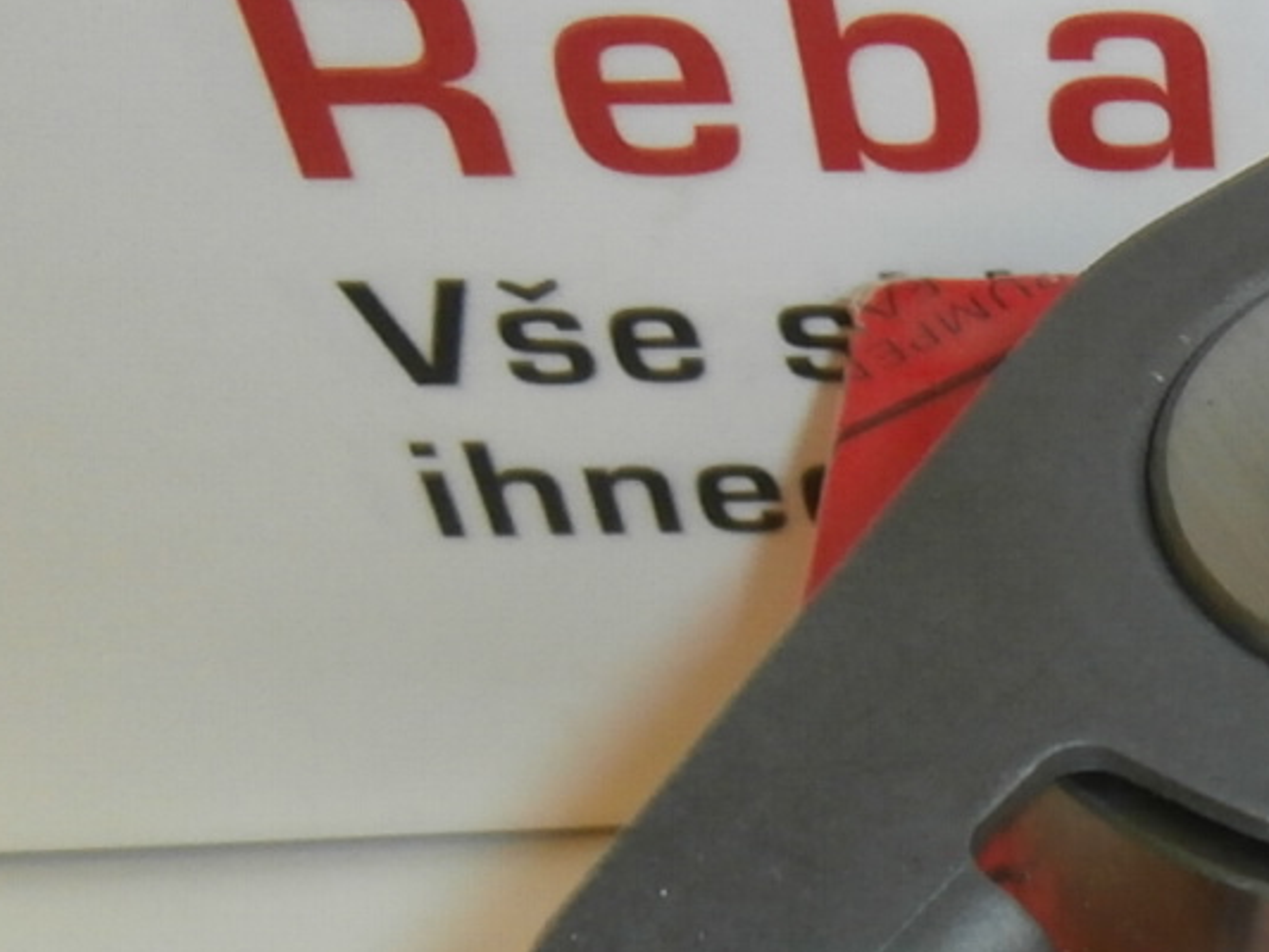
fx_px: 2640
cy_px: 909
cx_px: 1531
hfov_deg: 24.4
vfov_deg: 19.9
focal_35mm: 72
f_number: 3
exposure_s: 1/30
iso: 200
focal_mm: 4.2
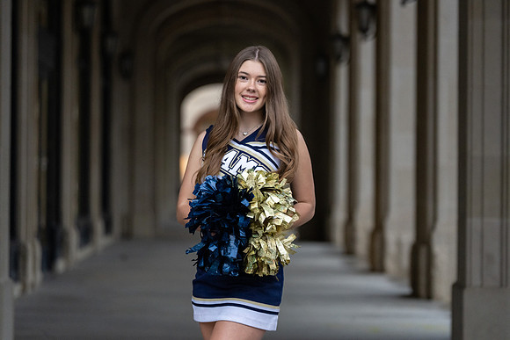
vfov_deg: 12.1
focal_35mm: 113
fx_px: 1603
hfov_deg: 18.1
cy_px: 170
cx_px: 255
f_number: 2.8
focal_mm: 111
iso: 3200
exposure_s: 1/250
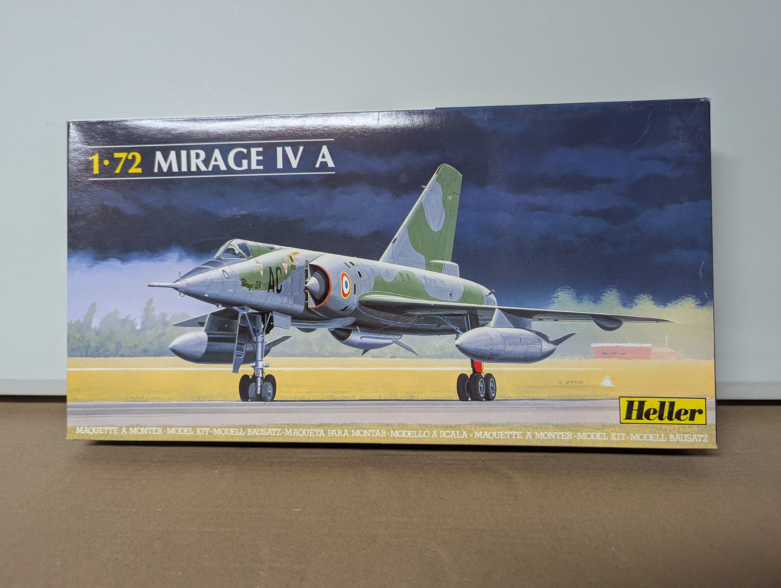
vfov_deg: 56.9
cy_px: 294
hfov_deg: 71.5
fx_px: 542
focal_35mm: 24
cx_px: 390
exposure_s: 1/132
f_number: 1.85
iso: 571
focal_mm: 6.81
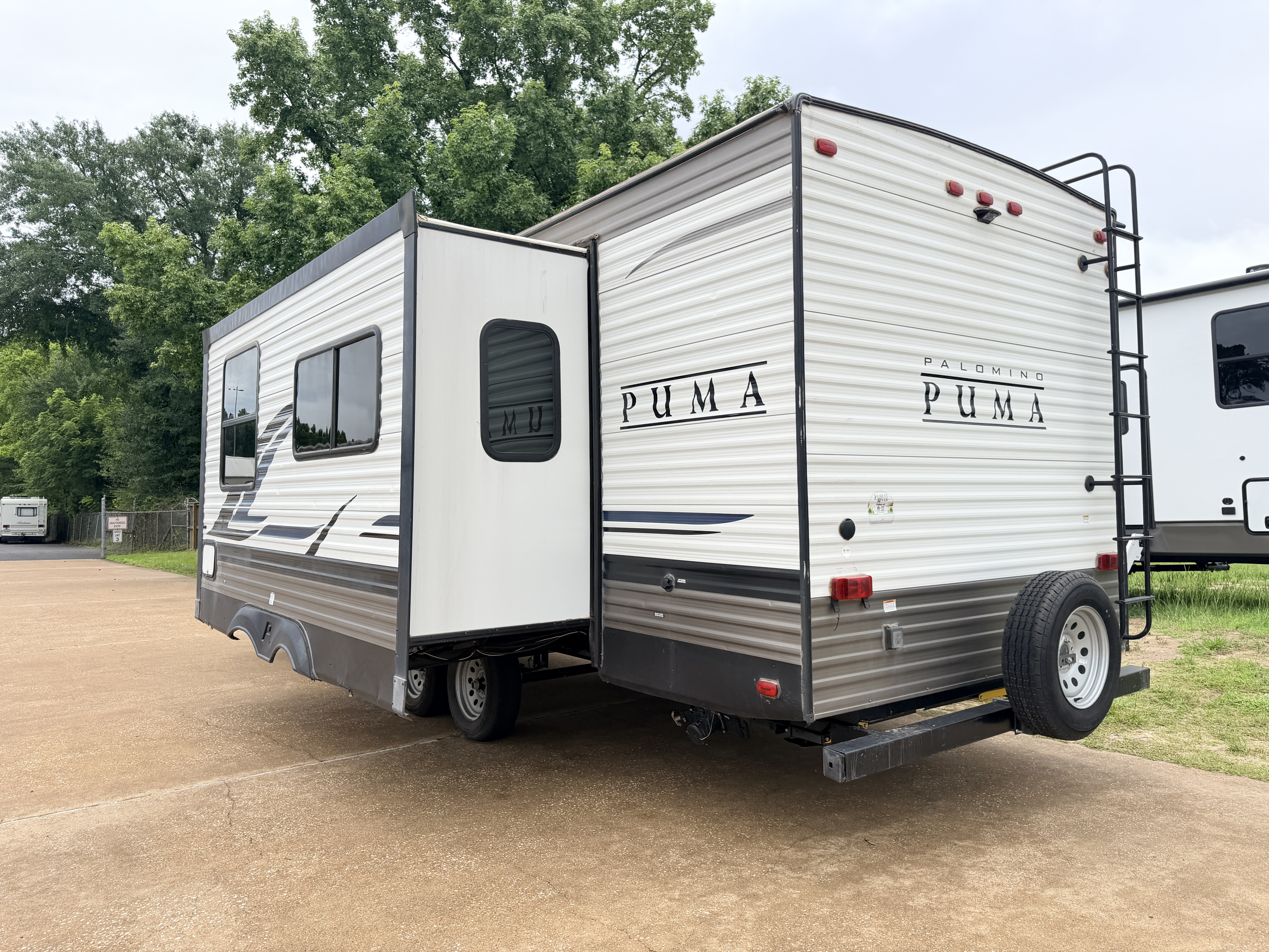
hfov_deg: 71.6
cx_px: 634
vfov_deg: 56.8
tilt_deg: +1.1
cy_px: 476
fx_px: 880
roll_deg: +2.1
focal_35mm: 24
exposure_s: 1/2907
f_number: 1.78
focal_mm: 6.76
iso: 80
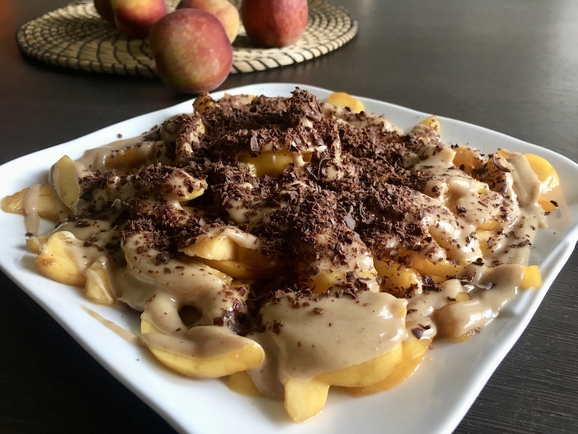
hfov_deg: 61.7
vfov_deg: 48.2
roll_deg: +0.3
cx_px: 289
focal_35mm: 29
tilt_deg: -33.1
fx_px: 484
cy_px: 217
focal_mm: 4.15
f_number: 2.2
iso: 125
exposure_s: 1/33
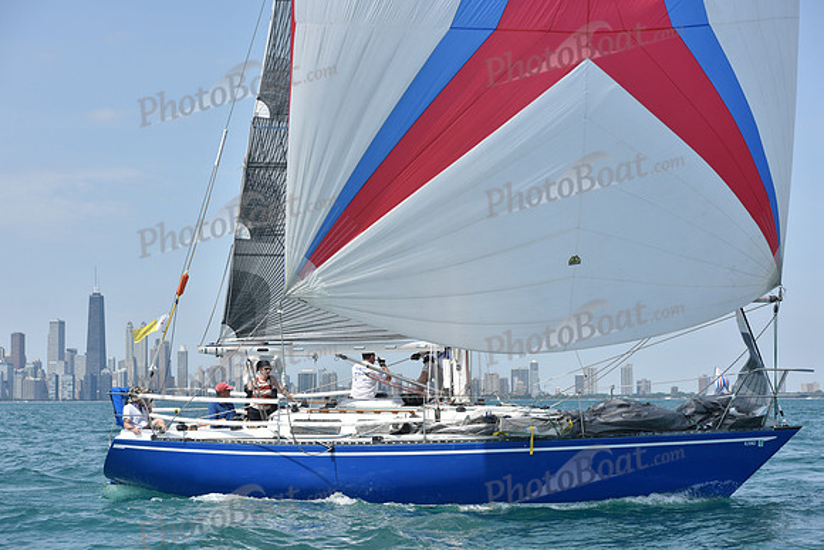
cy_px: 275
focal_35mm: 70
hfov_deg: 28.8
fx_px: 1603
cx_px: 412
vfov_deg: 19.5
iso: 250
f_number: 7.1
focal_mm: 70
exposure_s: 1/1250
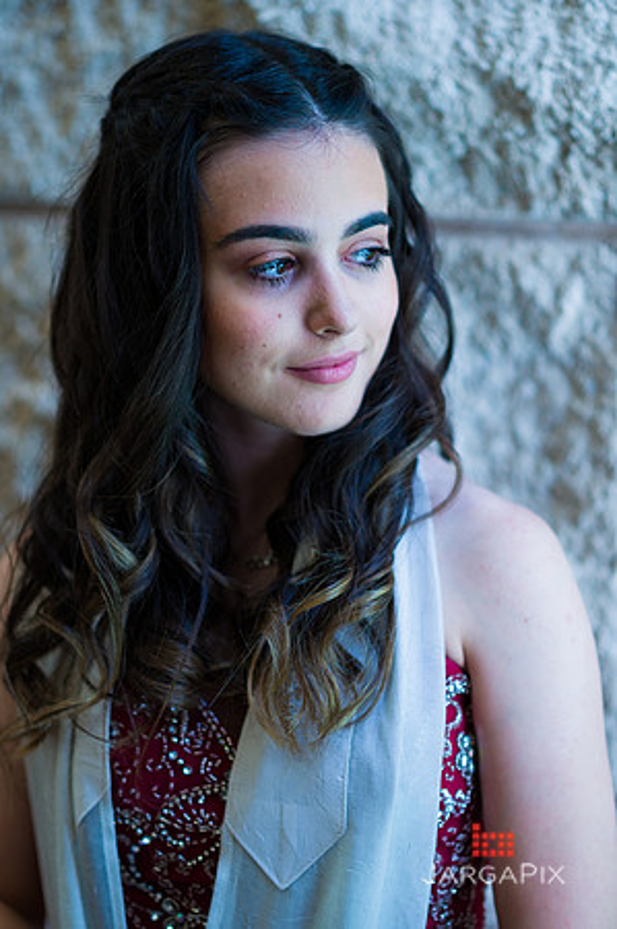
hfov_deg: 16.0
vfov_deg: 23.9
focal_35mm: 85
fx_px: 2190
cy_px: 464
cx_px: 308
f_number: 2
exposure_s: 1/60
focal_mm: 85
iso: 200
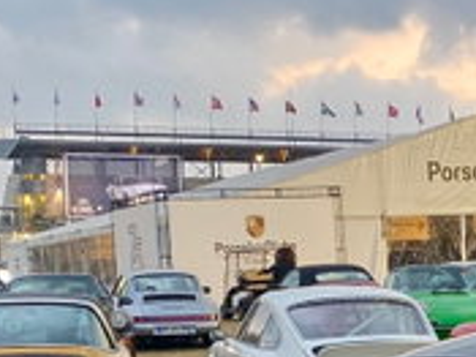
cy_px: 319
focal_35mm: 114
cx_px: 677
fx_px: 1567
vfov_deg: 12.9
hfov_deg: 16.1
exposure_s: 1/50
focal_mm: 4.25
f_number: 1.8
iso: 100
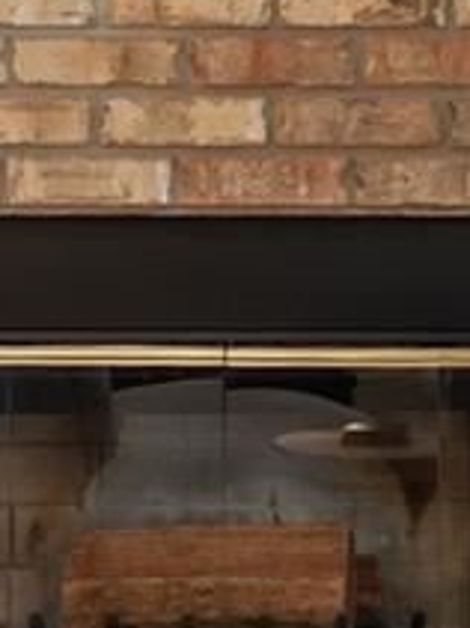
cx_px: 190
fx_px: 3251
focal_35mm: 179
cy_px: -208
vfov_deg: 10.8
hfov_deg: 8.3
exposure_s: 1/8
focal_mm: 32.8
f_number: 7.1
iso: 500
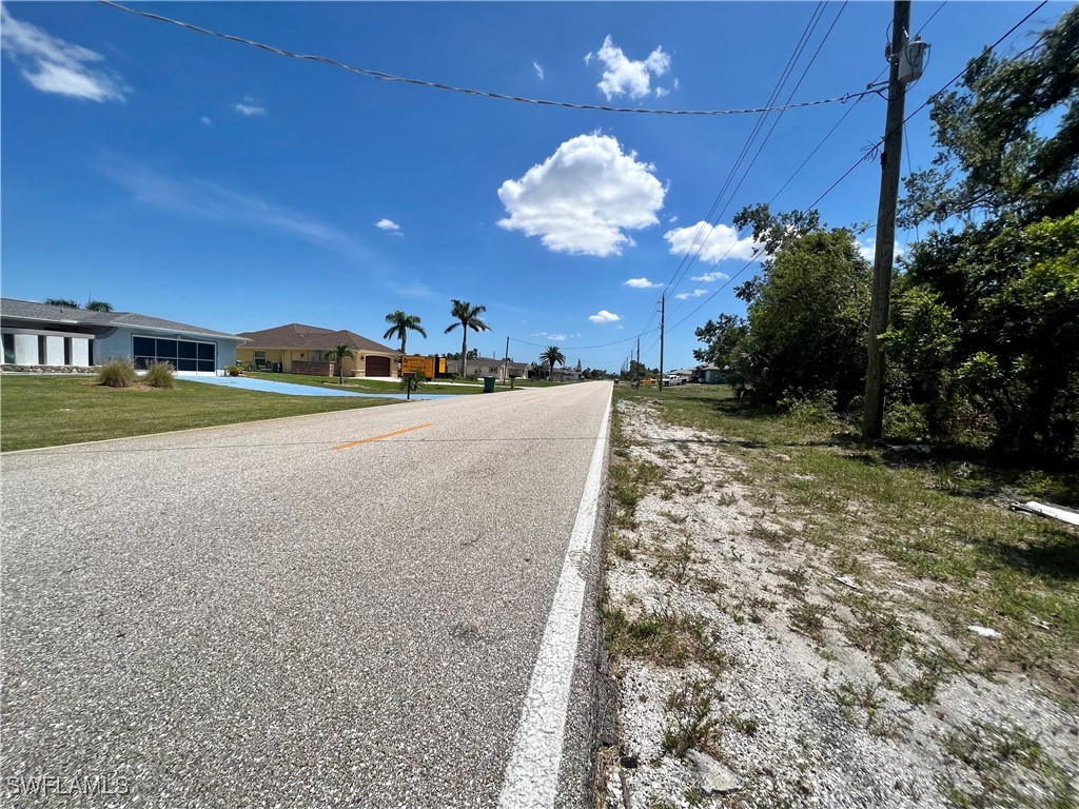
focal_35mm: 13
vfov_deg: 89.9
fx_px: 405
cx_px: 540
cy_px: 404
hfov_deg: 106.2
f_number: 1.8
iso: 32
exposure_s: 1/3215
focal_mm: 1.57
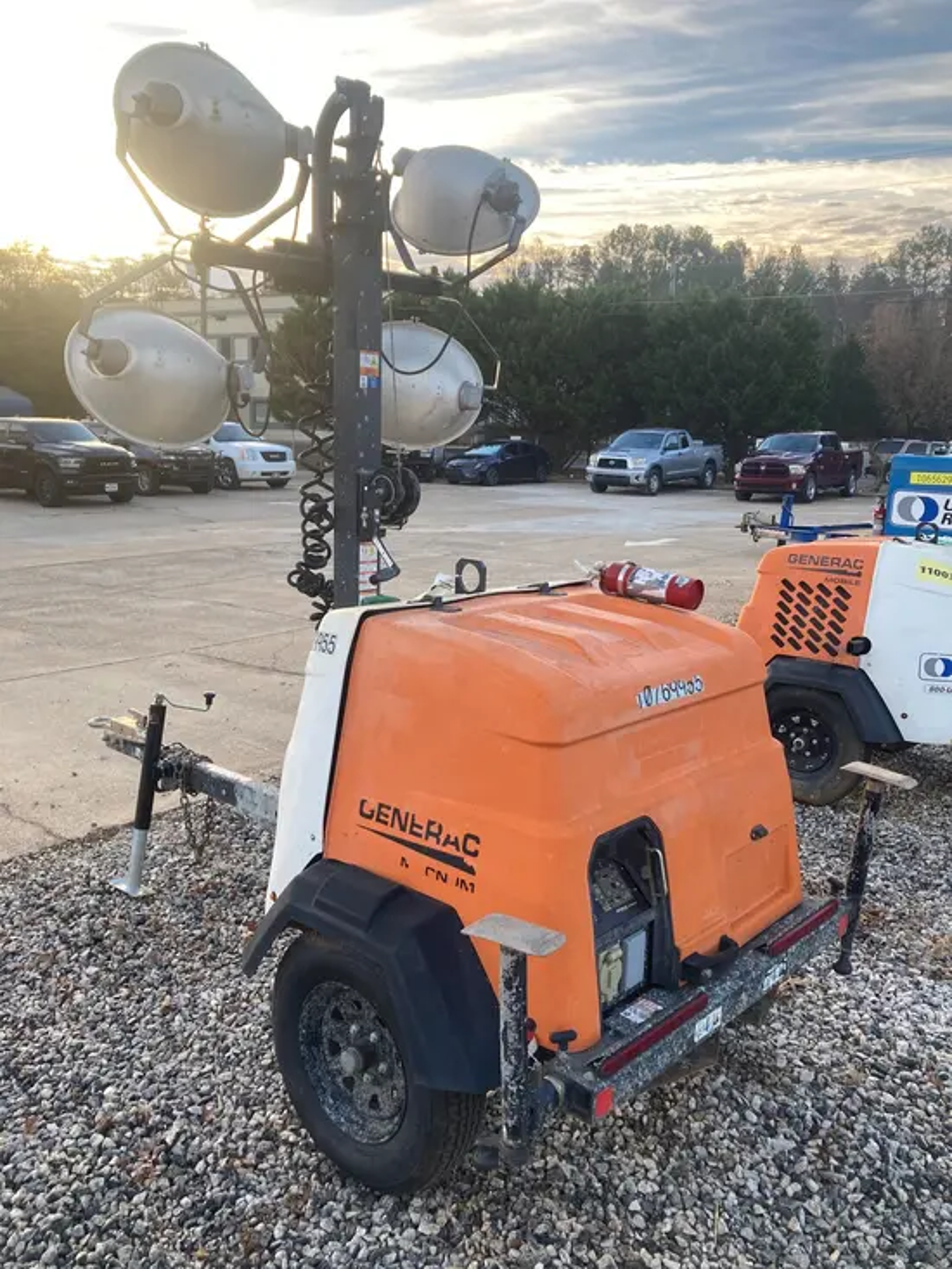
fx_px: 1026
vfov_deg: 63.4
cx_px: 476
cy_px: 634
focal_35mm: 28
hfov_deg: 49.8
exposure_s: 1/173
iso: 20
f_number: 1.8
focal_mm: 3.99
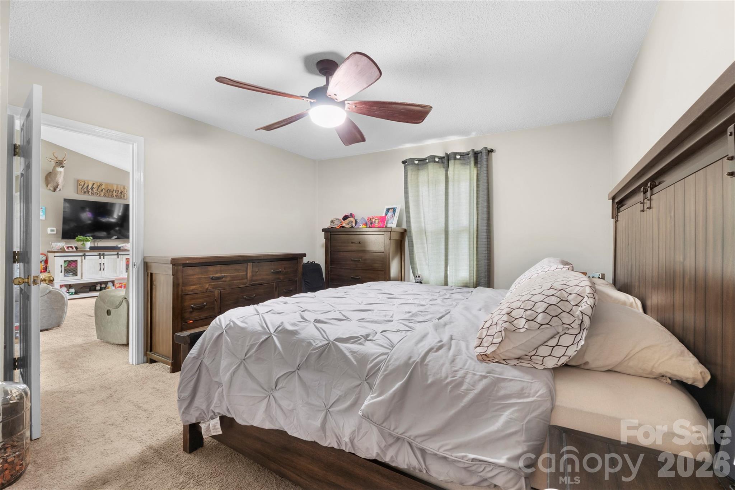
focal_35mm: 16
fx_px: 322
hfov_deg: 97.6
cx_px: 368
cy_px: 245
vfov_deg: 74.6
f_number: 8
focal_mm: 10.5
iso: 250
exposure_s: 3.2
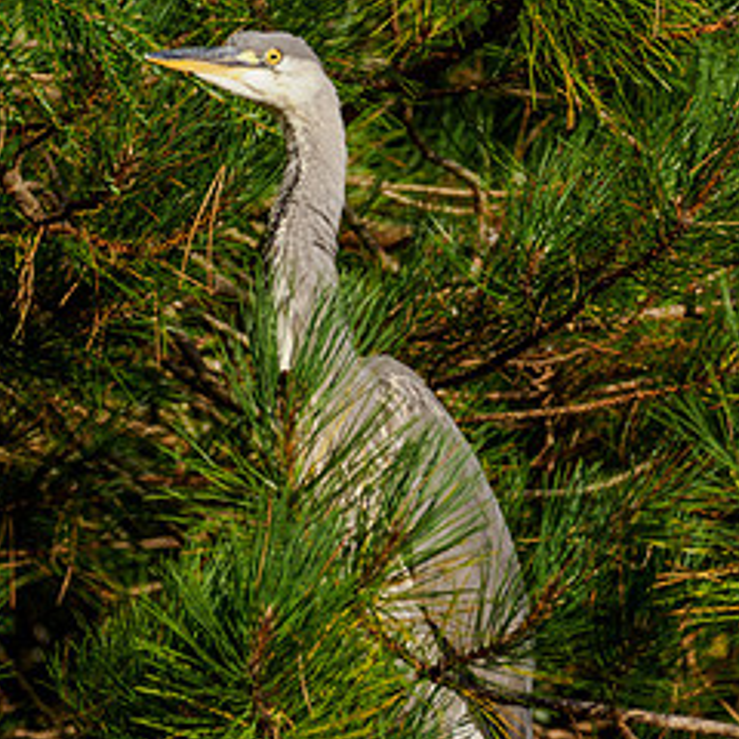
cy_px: 475
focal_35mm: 1492
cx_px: 379
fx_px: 36036
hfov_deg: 1.2
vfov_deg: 1.2
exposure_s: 1/1250
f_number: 5
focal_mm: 300
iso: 200
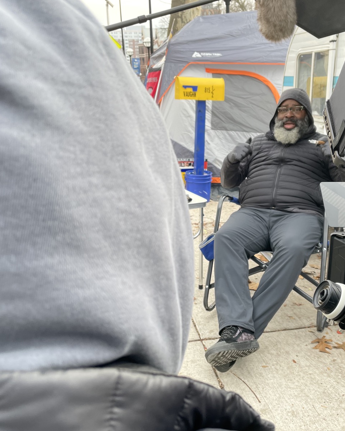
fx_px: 434
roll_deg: +1.1
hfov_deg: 43.1
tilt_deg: -16.5
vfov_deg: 52.8
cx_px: 213
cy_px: 215
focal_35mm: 34
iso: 32
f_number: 1.6
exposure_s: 1/212
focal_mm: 4.2
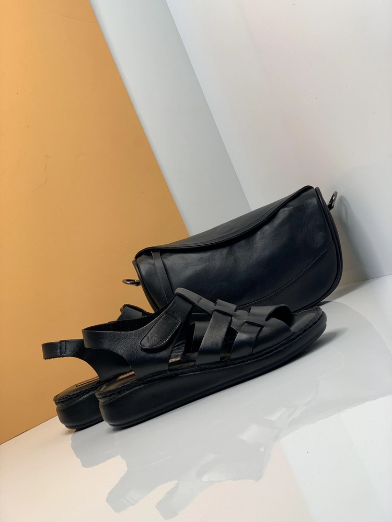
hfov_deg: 28.0
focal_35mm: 52
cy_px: 261
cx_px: 196
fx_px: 785
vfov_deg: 36.8
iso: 50
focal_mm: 6
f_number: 2.4
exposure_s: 1/100
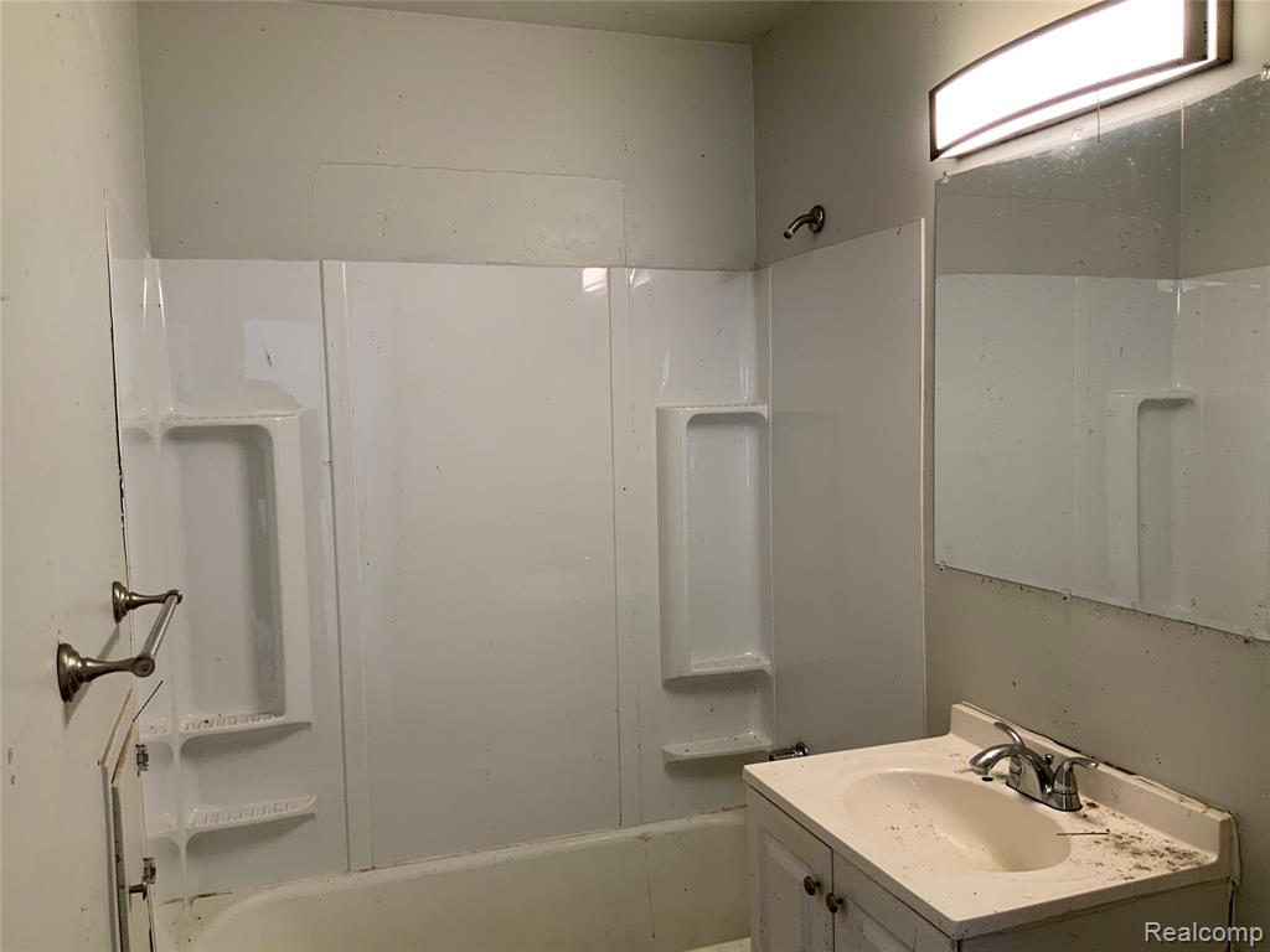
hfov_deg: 61.7
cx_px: 635
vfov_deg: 48.2
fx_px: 1064
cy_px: 476
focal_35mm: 29
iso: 50
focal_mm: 3
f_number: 1.8
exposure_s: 1/60
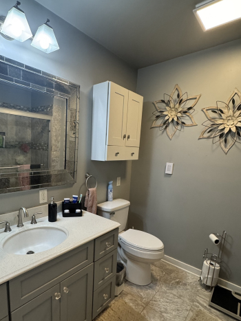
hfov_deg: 65.0
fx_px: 186
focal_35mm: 20
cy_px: 182
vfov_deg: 81.3
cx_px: 91
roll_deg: -2.0
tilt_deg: -11.3
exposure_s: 1/120
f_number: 2.2
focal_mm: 2.22
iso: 250
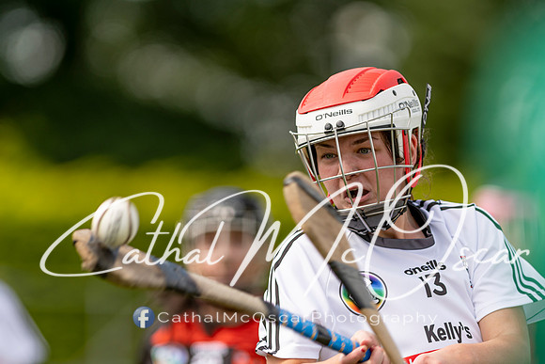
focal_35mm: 450
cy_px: 182
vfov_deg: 3.1
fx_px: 6814
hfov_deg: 4.6
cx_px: 272
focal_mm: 300
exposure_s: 1/2000
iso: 100
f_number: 2.8
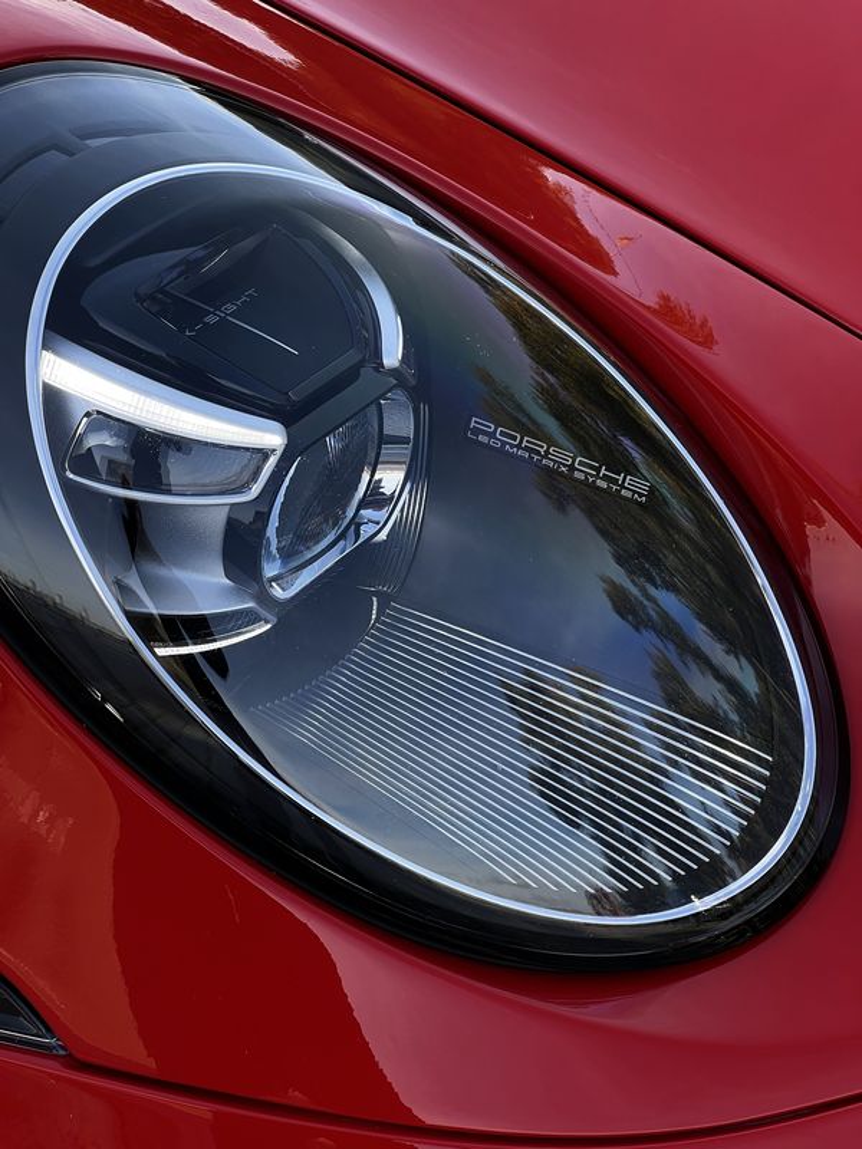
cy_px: 574
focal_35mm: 77
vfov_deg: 25.3
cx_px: 431
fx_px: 2557
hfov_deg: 19.1
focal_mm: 9
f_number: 2.8
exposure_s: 1/199
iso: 32
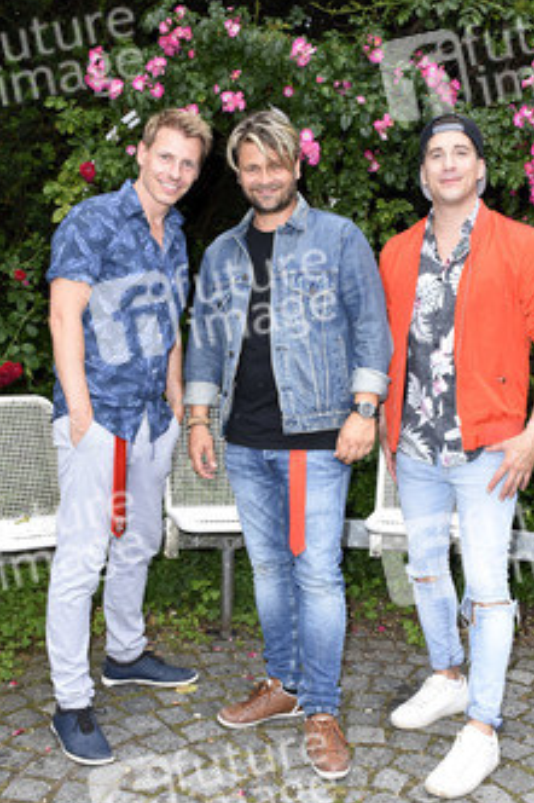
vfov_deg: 41.9
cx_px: 283
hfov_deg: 28.6
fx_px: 1047
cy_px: 428
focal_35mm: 47
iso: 640
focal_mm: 26
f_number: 6.3
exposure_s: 1/160
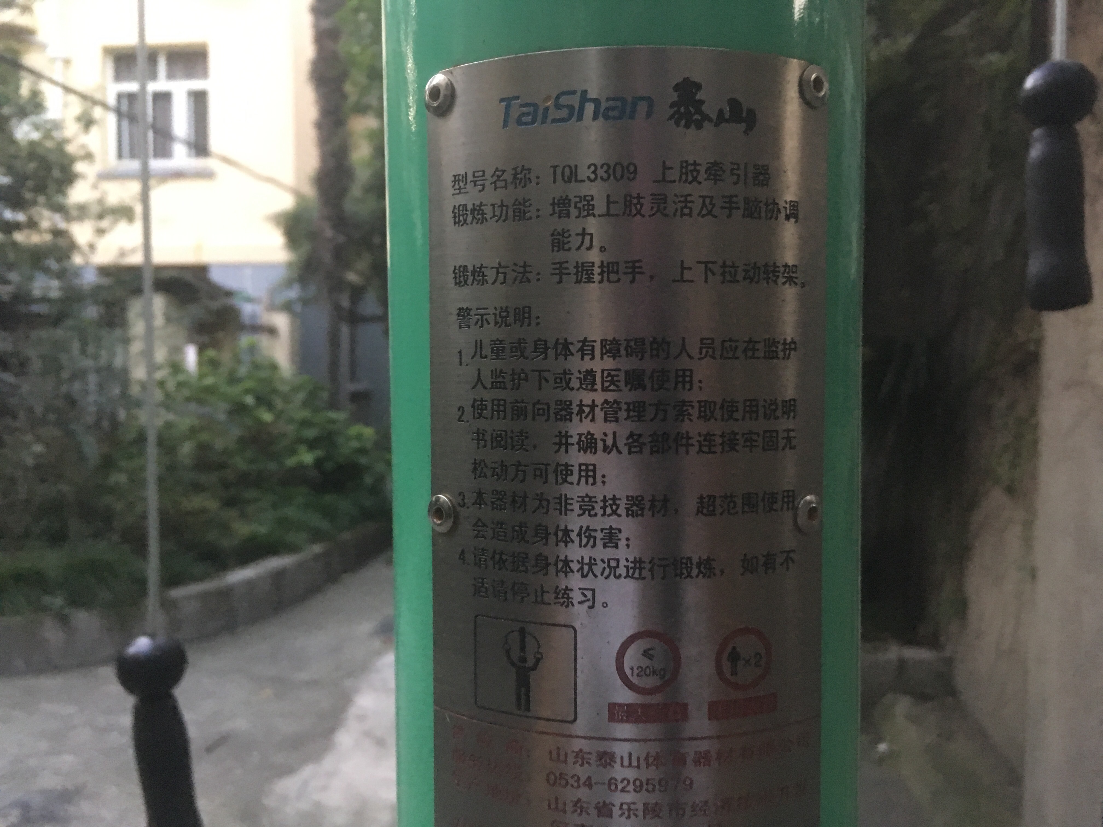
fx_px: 924
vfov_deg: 48.2
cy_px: 414
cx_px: 552
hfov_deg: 61.7
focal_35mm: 29
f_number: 2.2
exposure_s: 1/17
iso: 250
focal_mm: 4.15
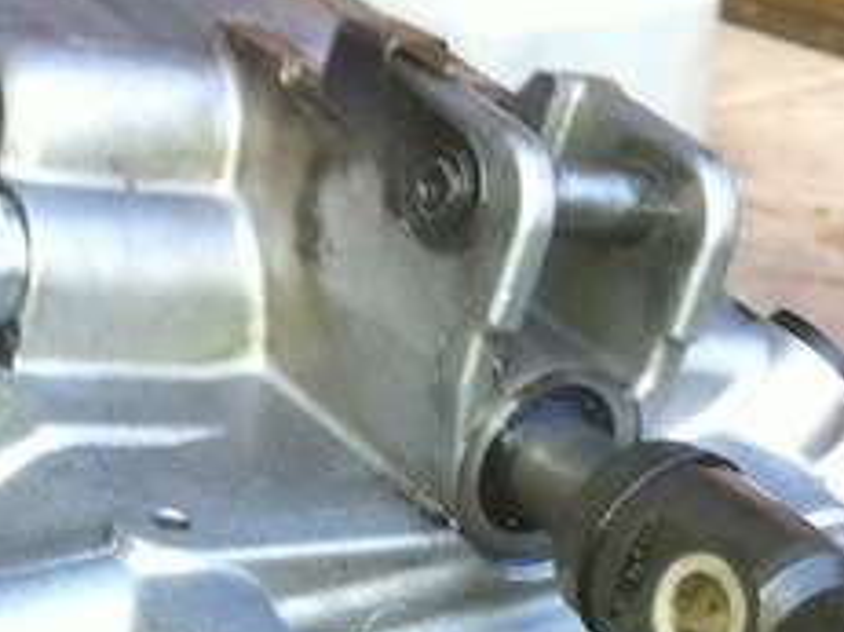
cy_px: 658
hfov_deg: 16.2
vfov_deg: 12.1
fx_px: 2949
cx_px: 230
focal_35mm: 121
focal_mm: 3.85
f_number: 2.8
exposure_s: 1/22
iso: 80
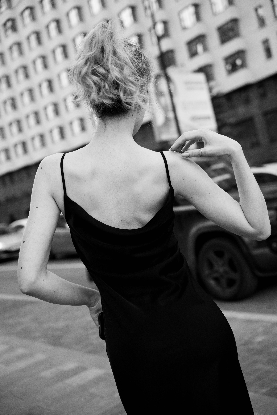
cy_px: 208
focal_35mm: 46
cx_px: 138
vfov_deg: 43.0
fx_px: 527
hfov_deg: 29.4
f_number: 3.2
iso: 1600
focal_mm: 45.7
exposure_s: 1/1250
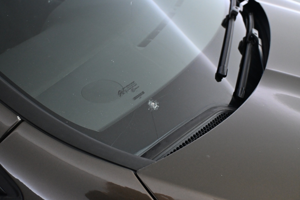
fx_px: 312
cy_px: 100
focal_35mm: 38
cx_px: 150
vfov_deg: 35.5
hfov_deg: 51.3
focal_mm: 25
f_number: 4.2
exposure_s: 1/125
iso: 3200
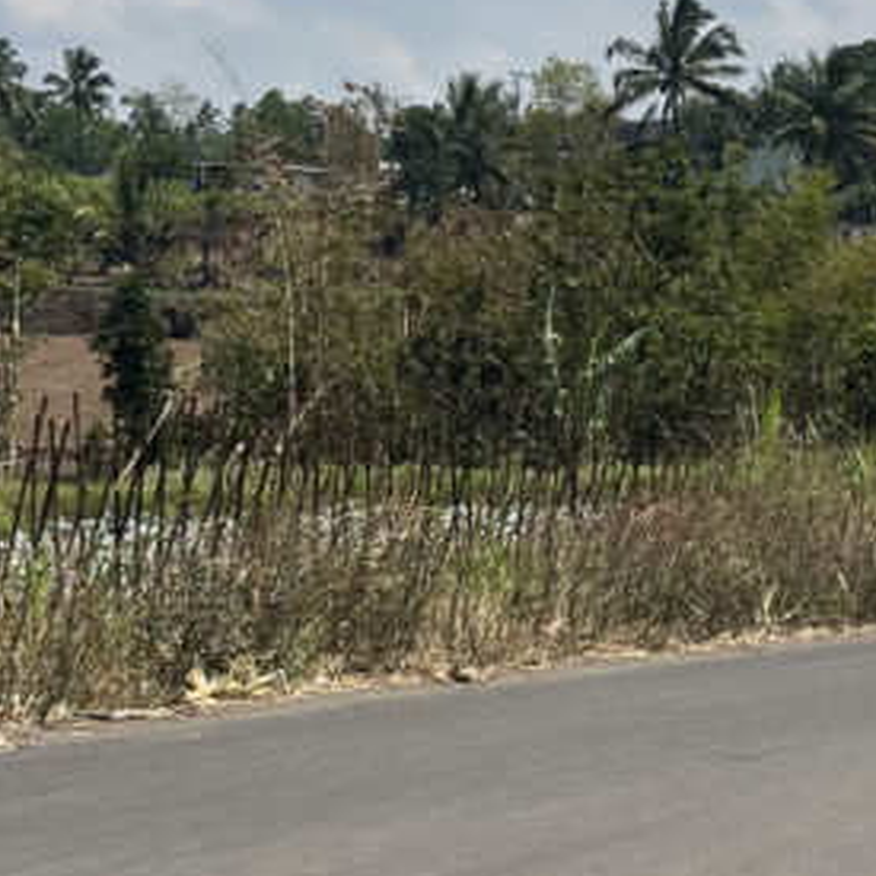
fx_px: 2749
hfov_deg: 17.9
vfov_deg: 18.1
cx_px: 704
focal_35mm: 96
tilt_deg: +0.0
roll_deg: -3.9
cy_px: 304
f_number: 1.5
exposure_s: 1/6211
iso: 50
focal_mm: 5.7
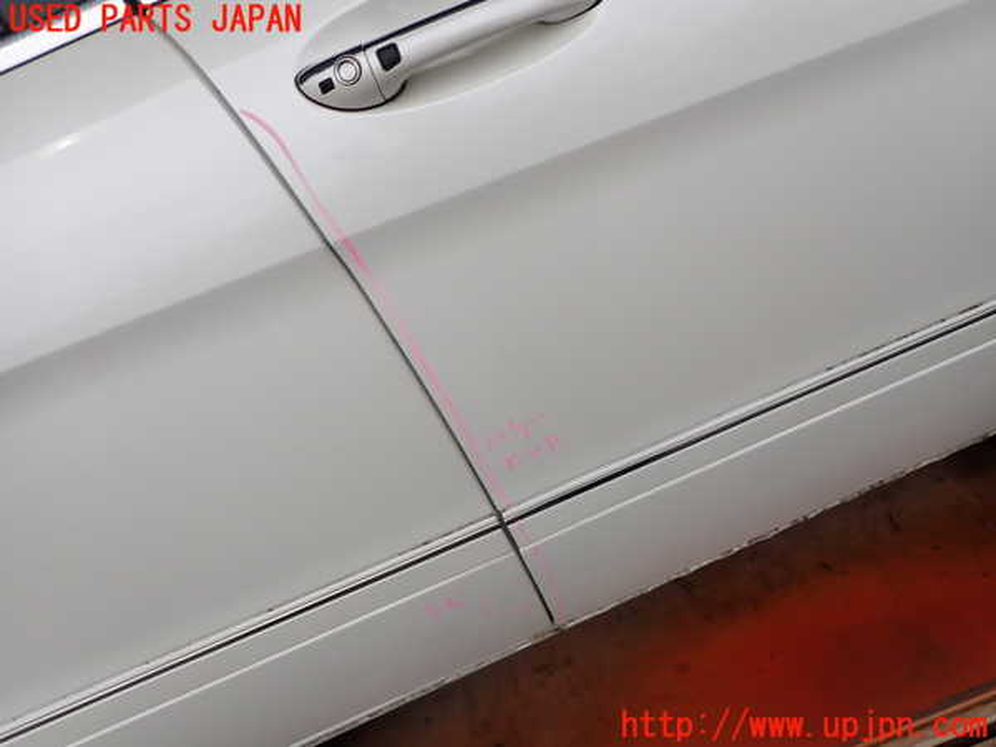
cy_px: 374
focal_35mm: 25
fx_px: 719
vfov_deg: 54.9
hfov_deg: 69.4
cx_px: 498
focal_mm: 4.5
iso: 100
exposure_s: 1/160
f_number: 8
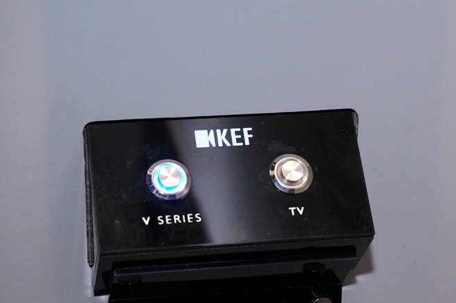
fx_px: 1303
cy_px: 201
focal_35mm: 103
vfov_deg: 13.2
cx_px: 268
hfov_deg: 19.8
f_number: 5.6
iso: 800
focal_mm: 50
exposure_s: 1/80
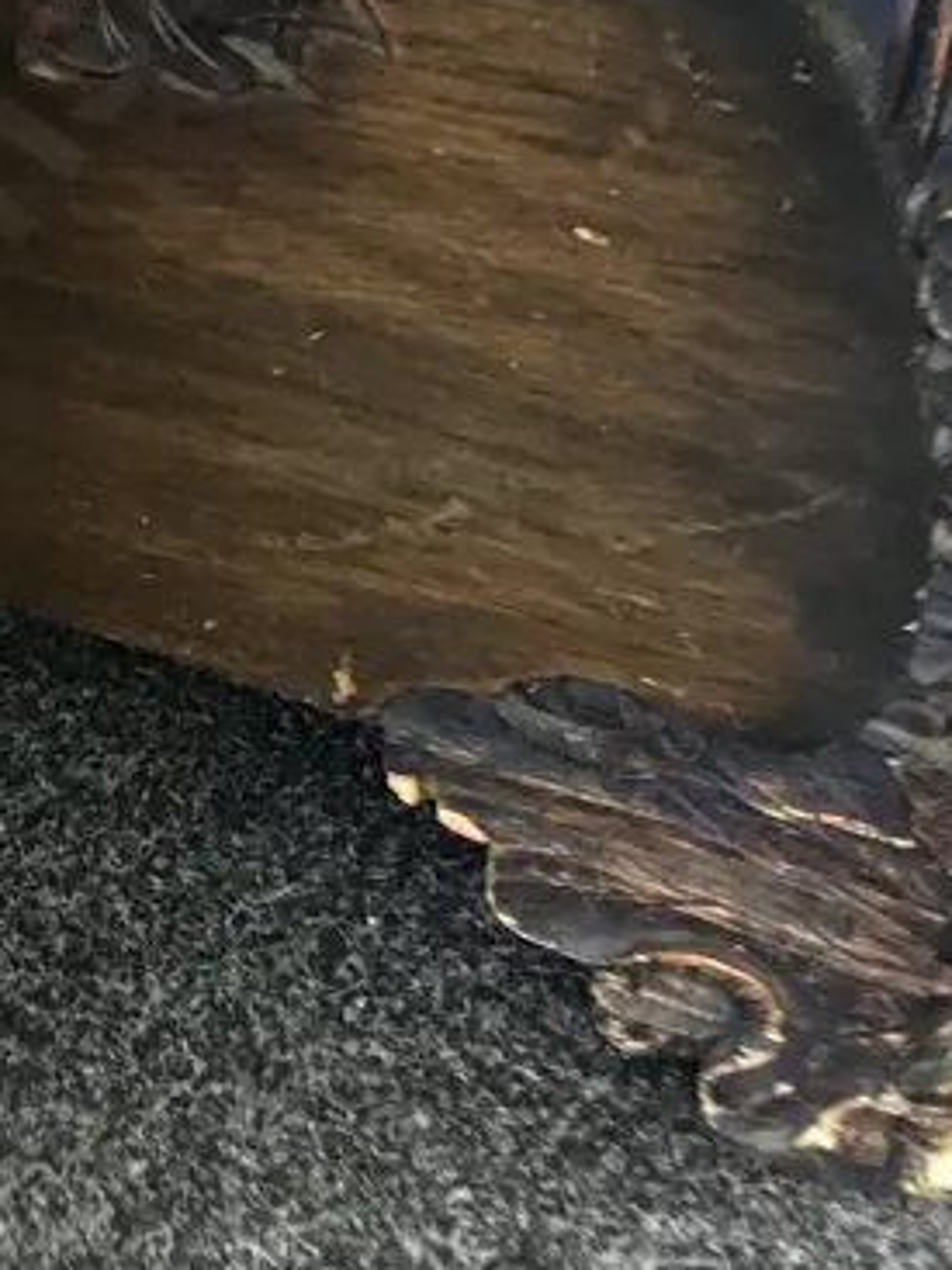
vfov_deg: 23.4
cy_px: 93
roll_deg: +1.2
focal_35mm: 81
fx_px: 2972
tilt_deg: -39.9
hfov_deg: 17.9
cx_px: 52
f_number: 2.2
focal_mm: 4.15
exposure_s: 1/8
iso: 160
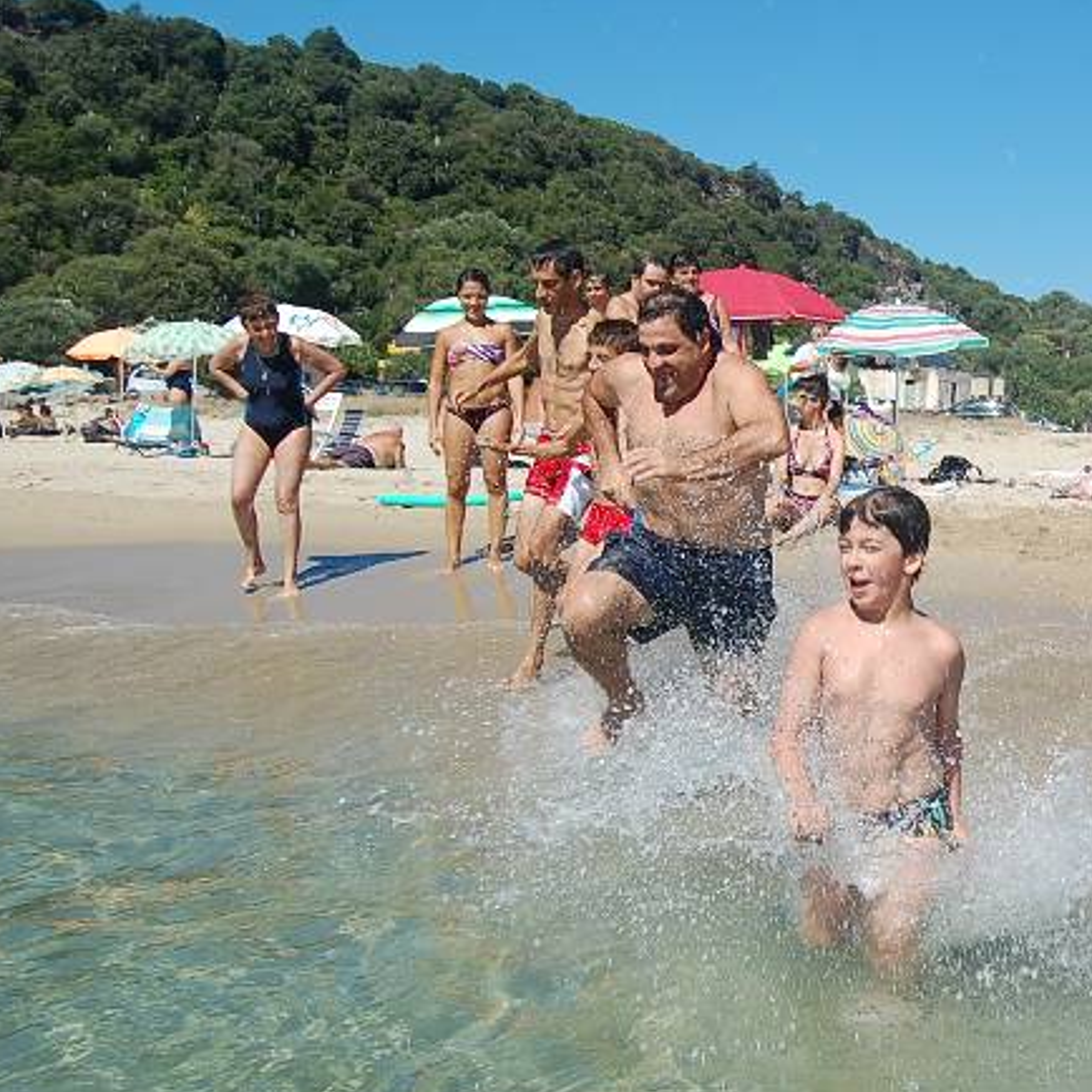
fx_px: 1677
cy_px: 621
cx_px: 939
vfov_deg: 36.0
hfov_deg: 34.5
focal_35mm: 47
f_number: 10
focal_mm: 20
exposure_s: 1/400
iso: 200
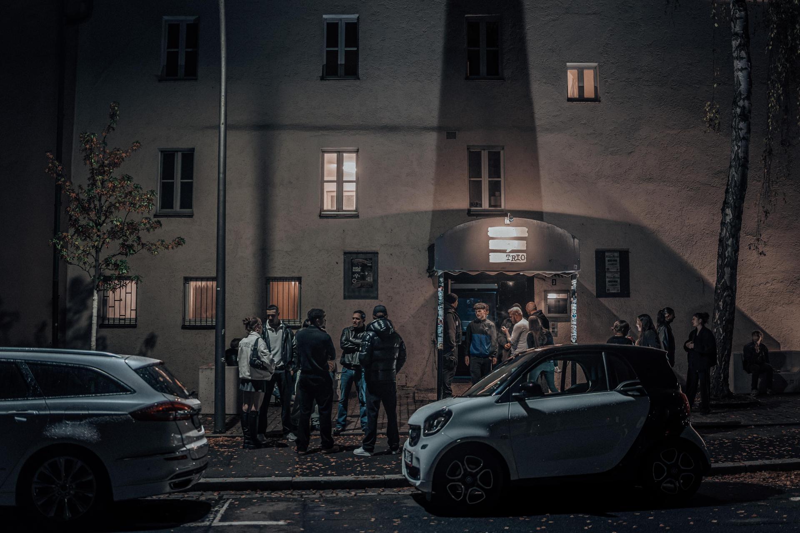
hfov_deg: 54.4
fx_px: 778
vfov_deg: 37.9
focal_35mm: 35
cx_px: 400
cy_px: 266
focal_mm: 35
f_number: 1.2
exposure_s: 1/60
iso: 1250
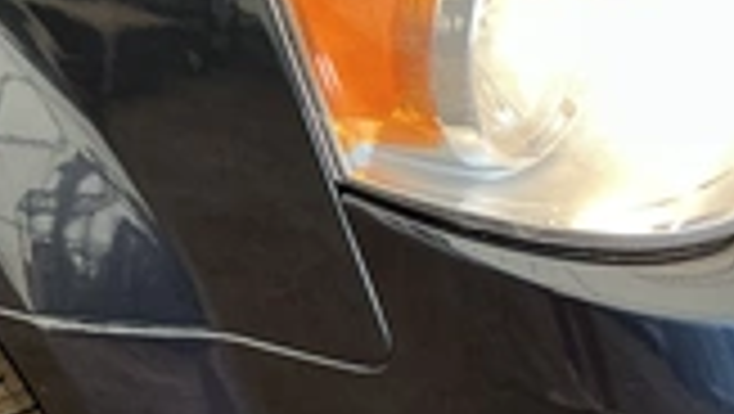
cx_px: 302
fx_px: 1461
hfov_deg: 28.2
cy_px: 441
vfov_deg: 15.7
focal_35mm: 75
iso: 80
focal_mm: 3
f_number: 1.8
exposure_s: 1/60
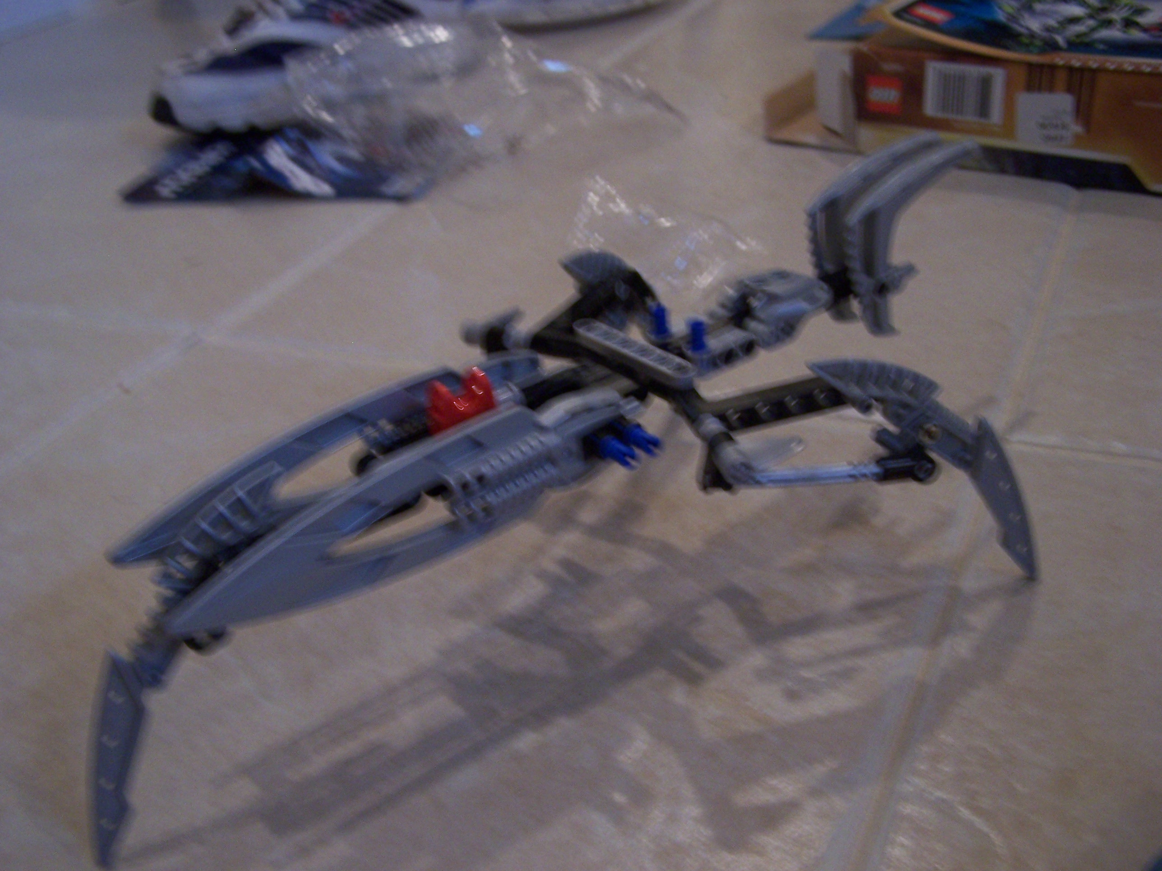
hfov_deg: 49.0
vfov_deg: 37.7
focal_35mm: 38
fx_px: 1276
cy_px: 436
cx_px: 581
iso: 140
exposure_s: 1/8
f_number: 2.8
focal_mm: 6.3
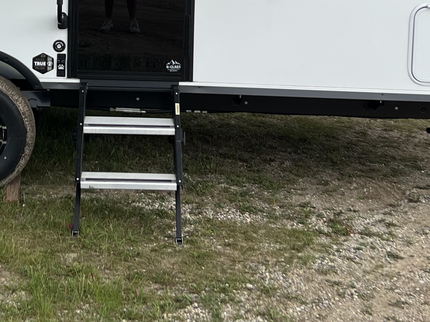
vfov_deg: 17.0
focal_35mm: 84
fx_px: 1043
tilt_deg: -5.7
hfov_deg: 22.9
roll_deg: +0.2
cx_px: 79
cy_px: -41
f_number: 1.5
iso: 50
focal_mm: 5.7
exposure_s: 1/1344
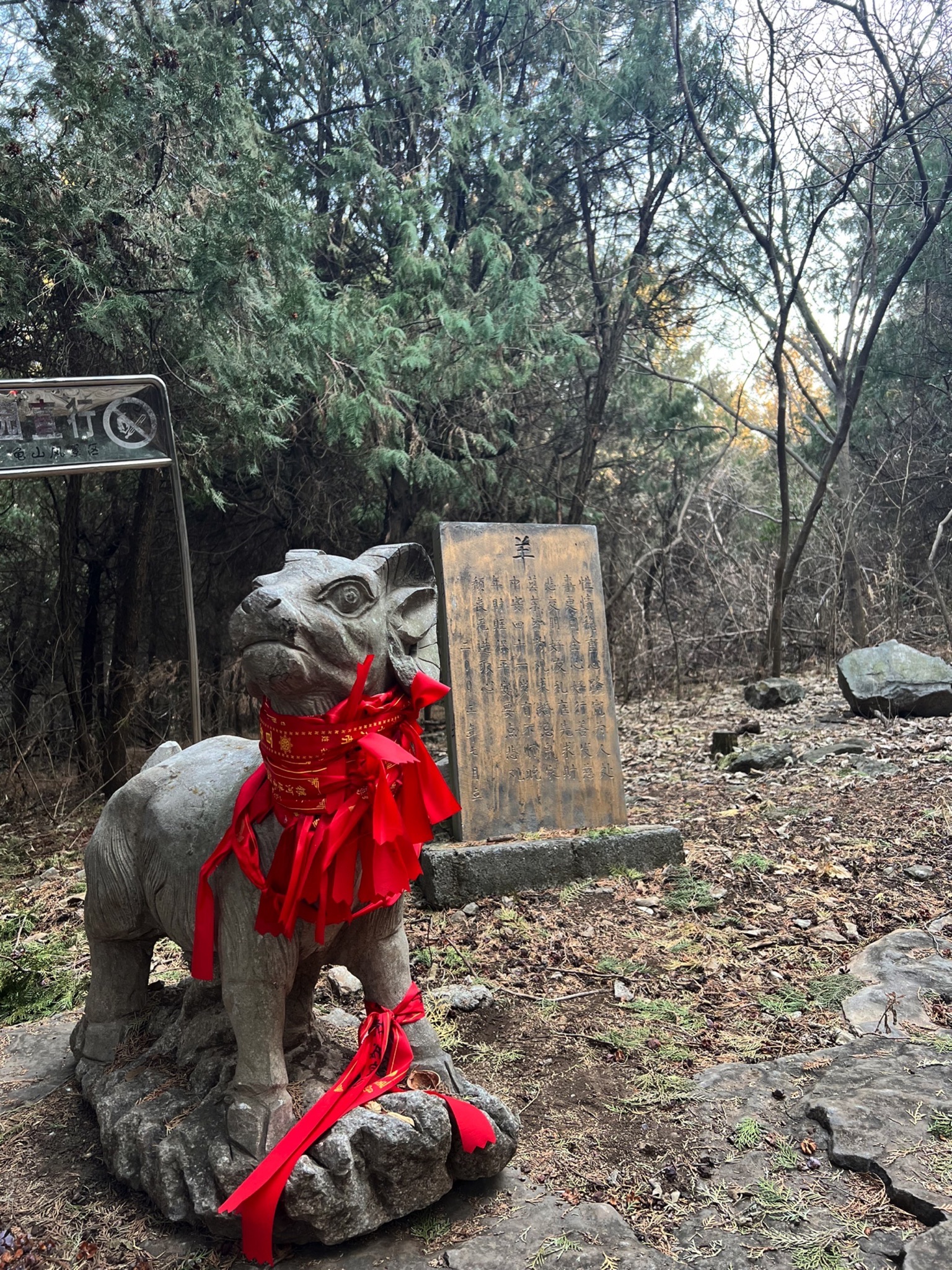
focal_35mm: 26
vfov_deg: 67.3
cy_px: 635
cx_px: 476
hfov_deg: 53.1
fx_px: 953
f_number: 1.5
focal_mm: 5.7
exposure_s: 1/121
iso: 100
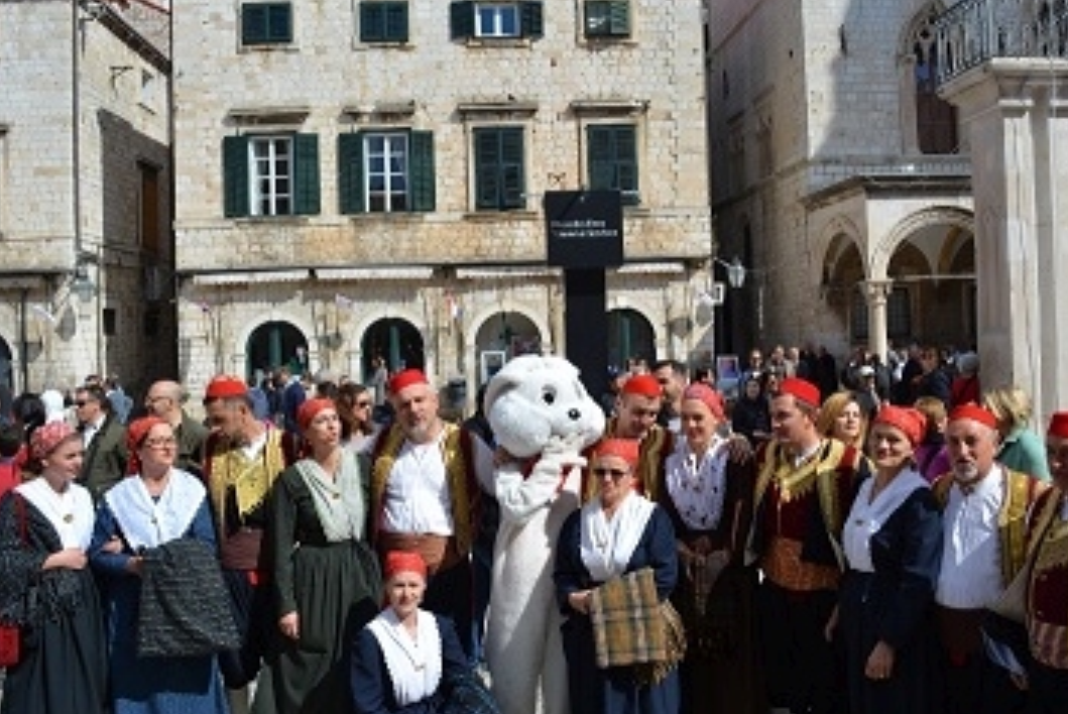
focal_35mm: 34
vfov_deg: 38.9
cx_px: 572
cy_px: 343
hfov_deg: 55.7
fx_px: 1009
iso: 100
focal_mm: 20
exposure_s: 1/320
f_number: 9
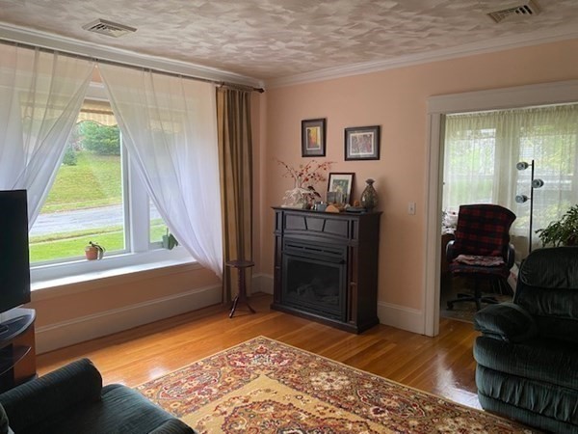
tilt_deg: -6.8
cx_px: 289
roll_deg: -0.3
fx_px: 434
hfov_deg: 67.3
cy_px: 217
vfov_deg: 53.1
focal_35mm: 26
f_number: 1.8
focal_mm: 4.25
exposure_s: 1/60
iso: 100
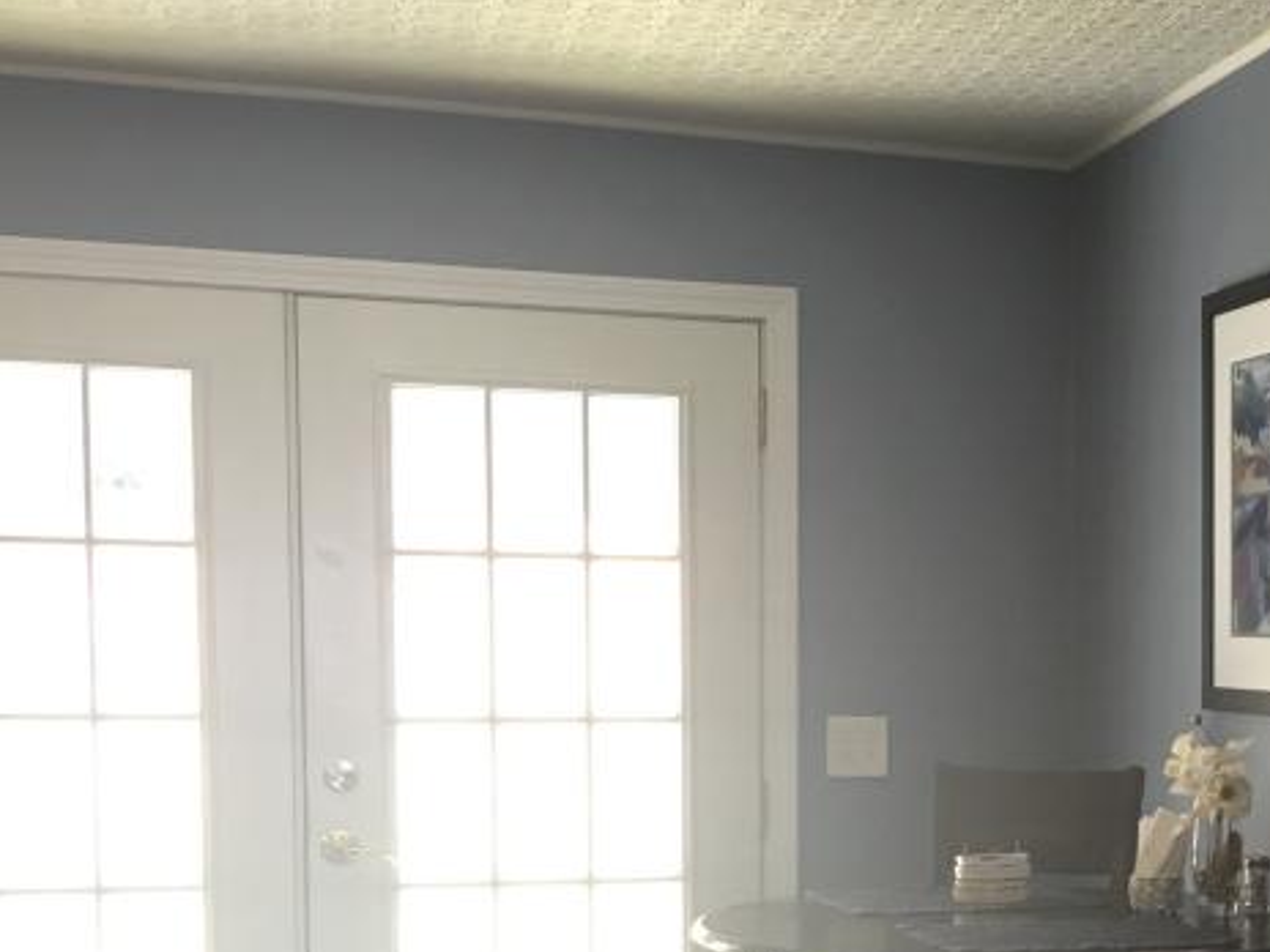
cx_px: 1136
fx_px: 2348
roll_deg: -1.1
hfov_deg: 29.1
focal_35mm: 64
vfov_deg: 22.4
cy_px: 862
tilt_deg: -4.0
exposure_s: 1/15
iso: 40
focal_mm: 4.15
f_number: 2.2
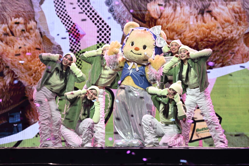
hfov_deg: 6.6
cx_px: 124
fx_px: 2144
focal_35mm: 310
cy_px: 83
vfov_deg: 4.4
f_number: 6
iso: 4000
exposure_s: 1/250
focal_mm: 310
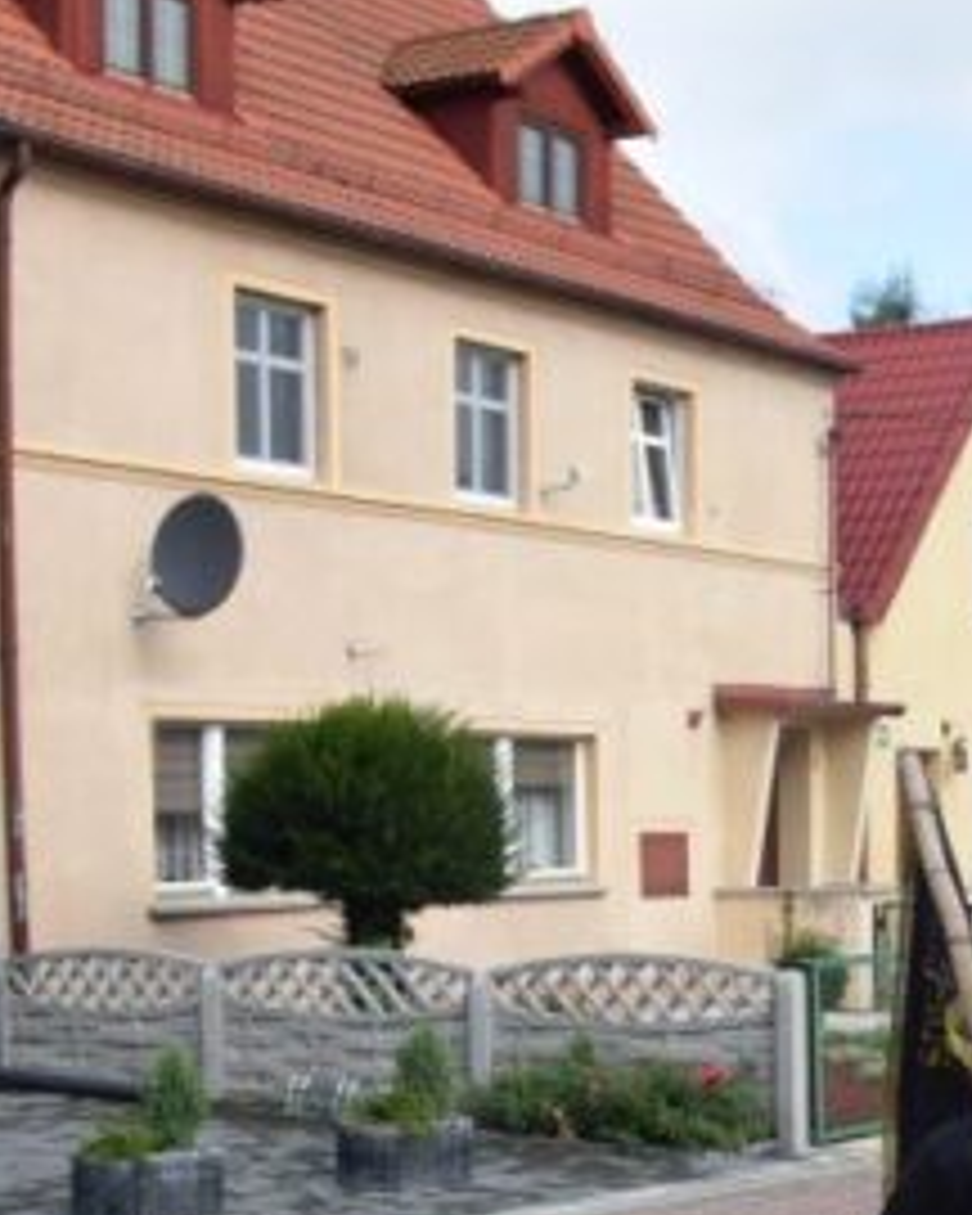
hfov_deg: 20.5
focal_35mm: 72
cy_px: 994
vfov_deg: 25.9
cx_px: 990
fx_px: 2589
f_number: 8
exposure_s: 1/250
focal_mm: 18
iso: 220
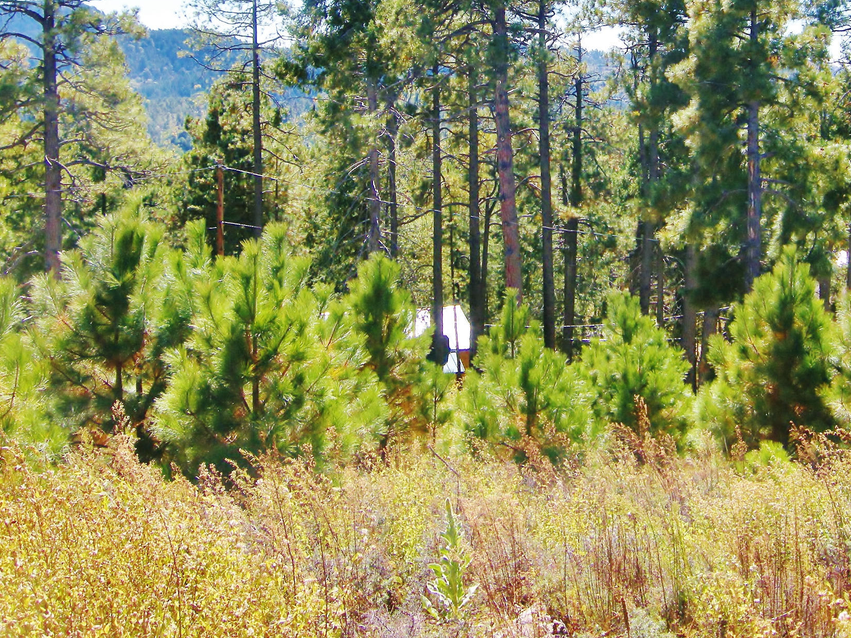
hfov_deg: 33.3
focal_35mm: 57
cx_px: 608
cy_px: 129
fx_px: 1401
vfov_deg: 25.2
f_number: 4.8
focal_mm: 7.5
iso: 64
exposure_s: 1/230
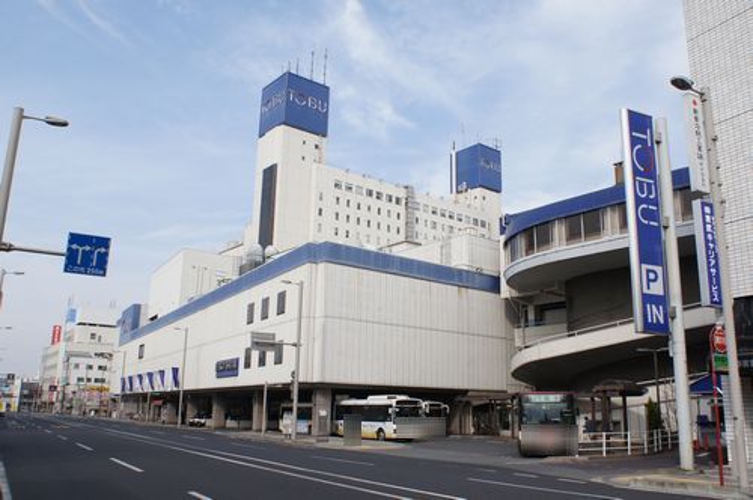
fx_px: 856
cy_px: 250
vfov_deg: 32.5
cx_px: 376
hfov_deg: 47.5
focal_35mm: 41
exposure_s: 1/500
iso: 200
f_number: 6.3
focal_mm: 16
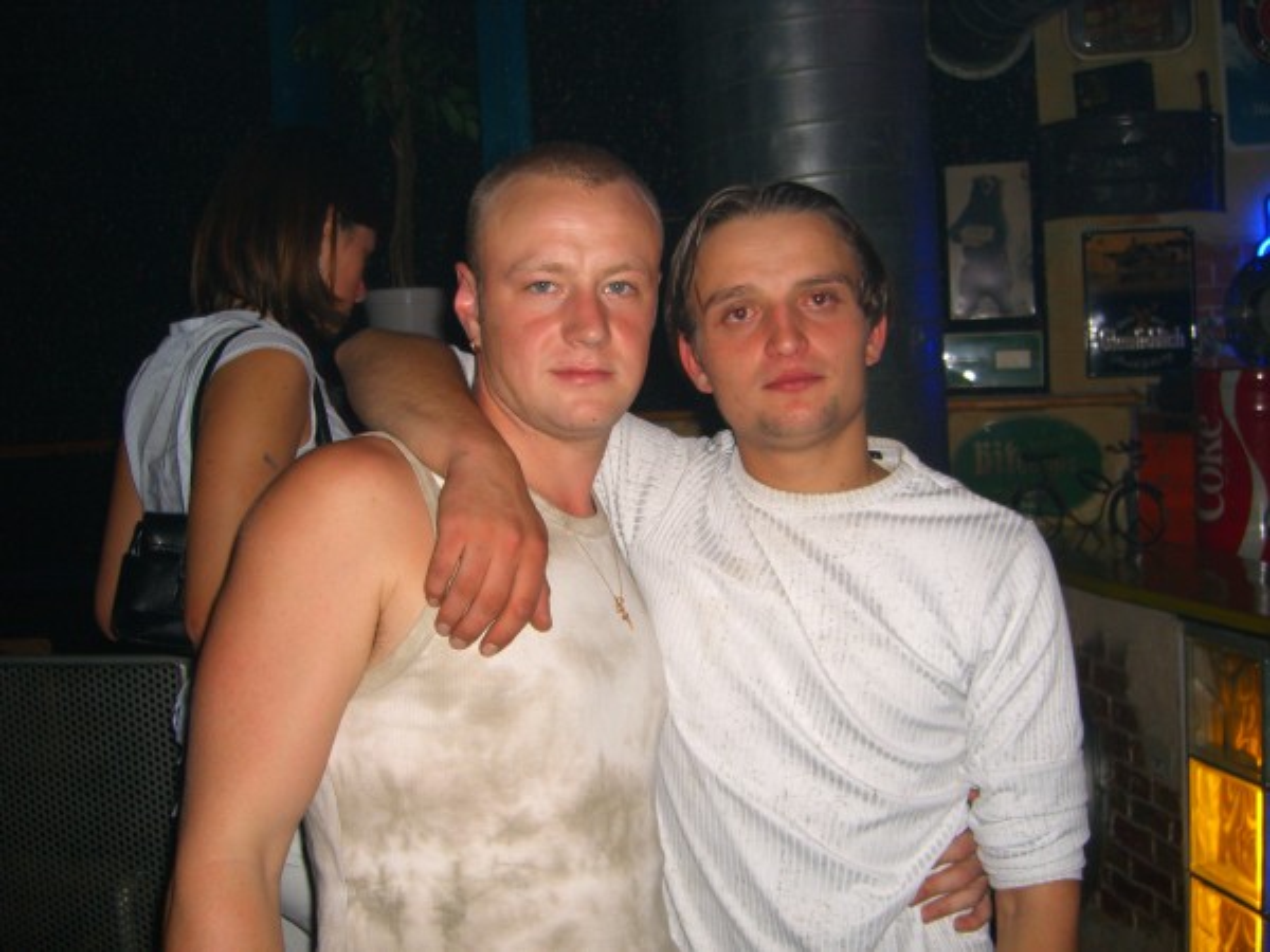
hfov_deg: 49.0
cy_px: 476
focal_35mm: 38
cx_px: 635
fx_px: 1394
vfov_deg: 37.7
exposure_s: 1/60
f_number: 2.8
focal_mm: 7.9
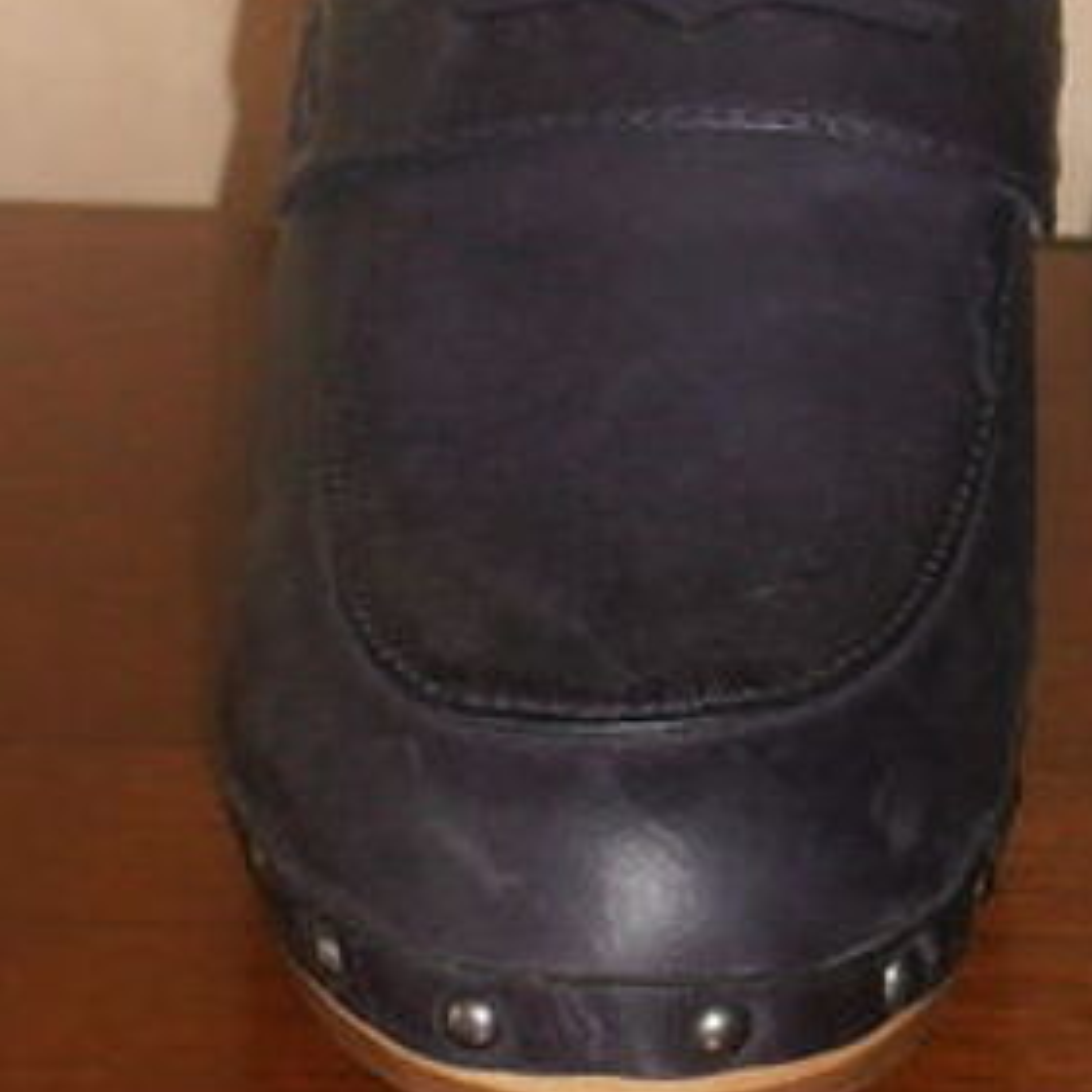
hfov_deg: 16.9
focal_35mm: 101
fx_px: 3605
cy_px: 774
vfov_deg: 17.2
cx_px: 1072
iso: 125
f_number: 3
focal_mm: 4.2
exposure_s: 1/30
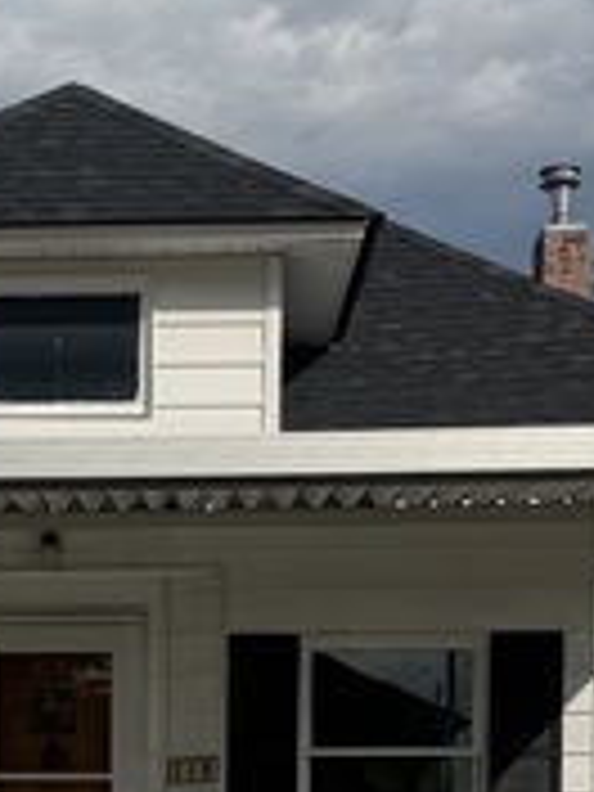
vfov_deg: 20.5
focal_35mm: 91
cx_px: -22
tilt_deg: -0.9
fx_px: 2082
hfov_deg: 15.9
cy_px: 866
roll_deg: +0.3
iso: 80
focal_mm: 6.76
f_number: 1.78
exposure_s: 1/7937
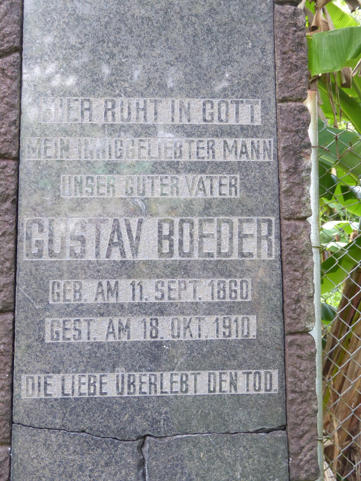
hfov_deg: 30.9
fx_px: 654
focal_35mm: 47
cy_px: 240
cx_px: 180
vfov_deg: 40.4
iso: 320
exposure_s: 1/60
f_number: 4
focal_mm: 8.4
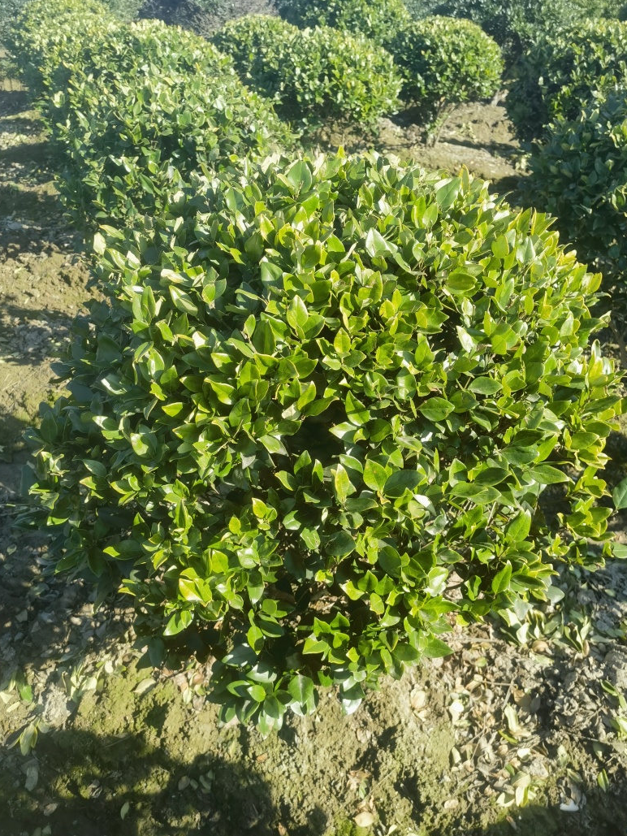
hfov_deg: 49.8
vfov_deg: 63.4
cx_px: 320
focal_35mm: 28
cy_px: 424
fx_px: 676
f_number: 1.9
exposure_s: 1/1271
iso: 50
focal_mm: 6.67
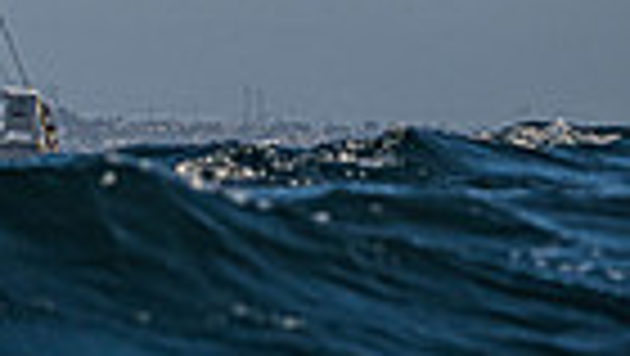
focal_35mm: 1023
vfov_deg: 1.2
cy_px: -638
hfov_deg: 2.1
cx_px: -507
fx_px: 17102
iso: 320
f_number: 6.3
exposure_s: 1/5000
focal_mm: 200
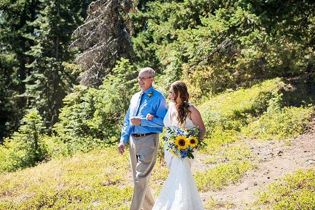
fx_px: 709
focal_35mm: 81
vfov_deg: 16.9
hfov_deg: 25.1
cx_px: 159
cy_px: 105
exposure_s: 1/400
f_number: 4
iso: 100
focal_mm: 80
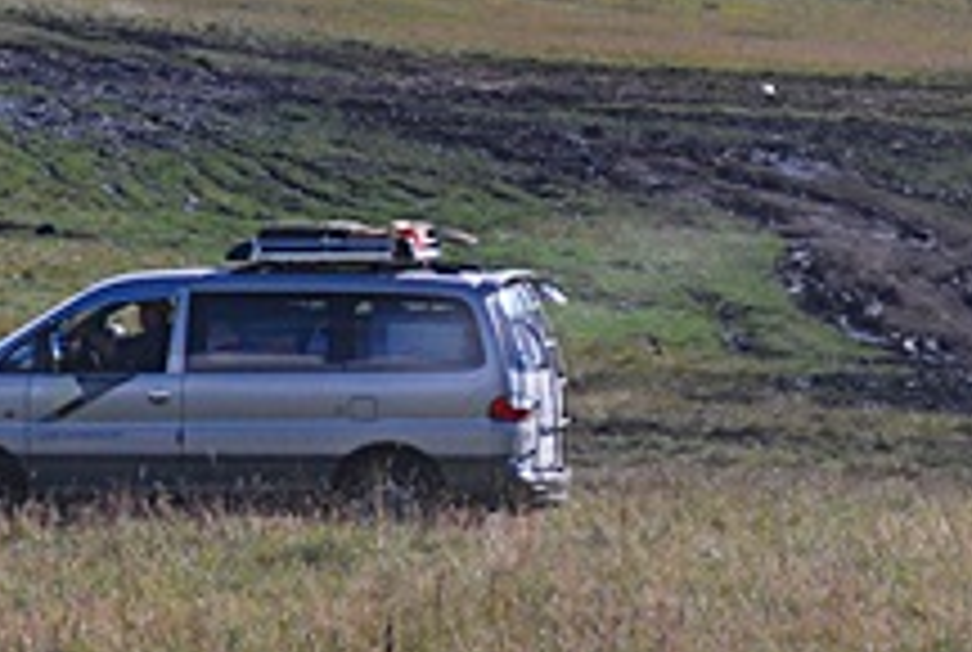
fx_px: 12793
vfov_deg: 2.9
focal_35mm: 473
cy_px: 562
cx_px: 747
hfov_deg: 4.3
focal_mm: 85
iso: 400
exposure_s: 1/1600
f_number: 5.6
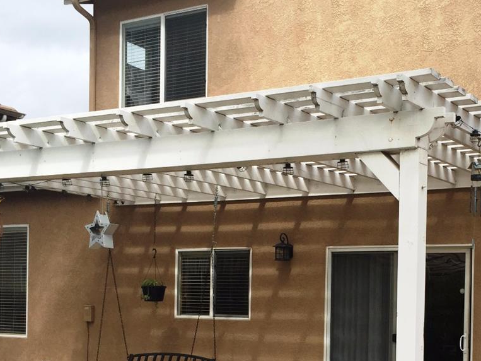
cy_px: 324
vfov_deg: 24.9
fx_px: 792
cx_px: 342
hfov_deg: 33.3
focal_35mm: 57
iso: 32
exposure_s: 1/1319
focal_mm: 4.15
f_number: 2.2
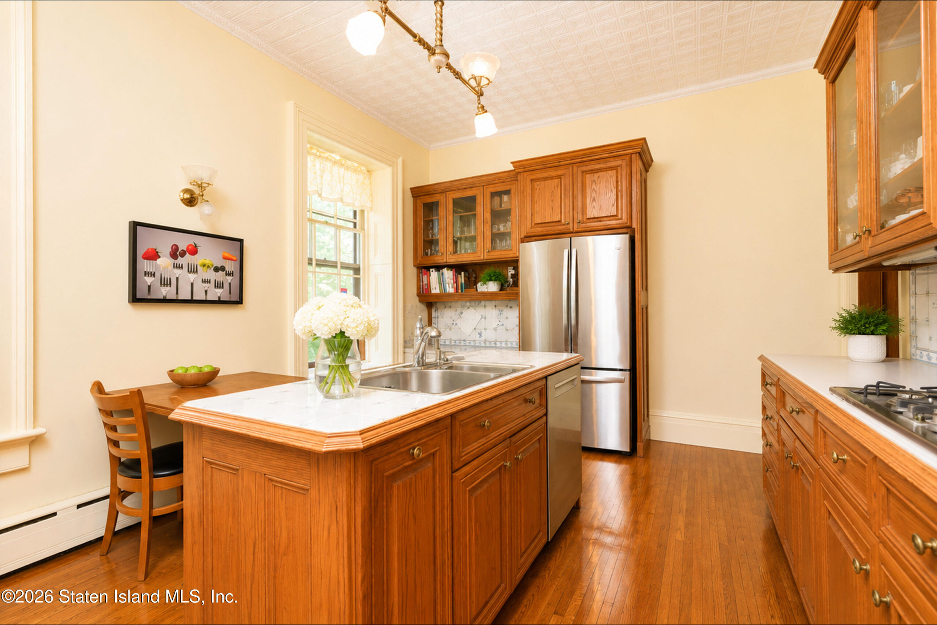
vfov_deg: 73.8
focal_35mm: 16
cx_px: 468
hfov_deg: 96.7
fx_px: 416
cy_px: 312
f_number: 4
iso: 64
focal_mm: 16
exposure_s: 1/10
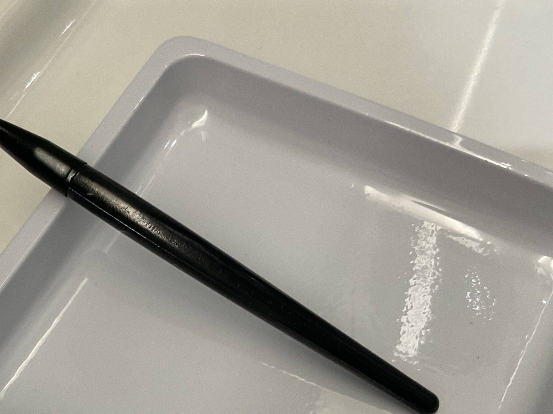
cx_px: 156
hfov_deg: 38.9
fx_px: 767
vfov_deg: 30.0
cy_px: 289
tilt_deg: -63.7
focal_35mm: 48
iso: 100
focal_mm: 3
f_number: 1.8
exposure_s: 1/60
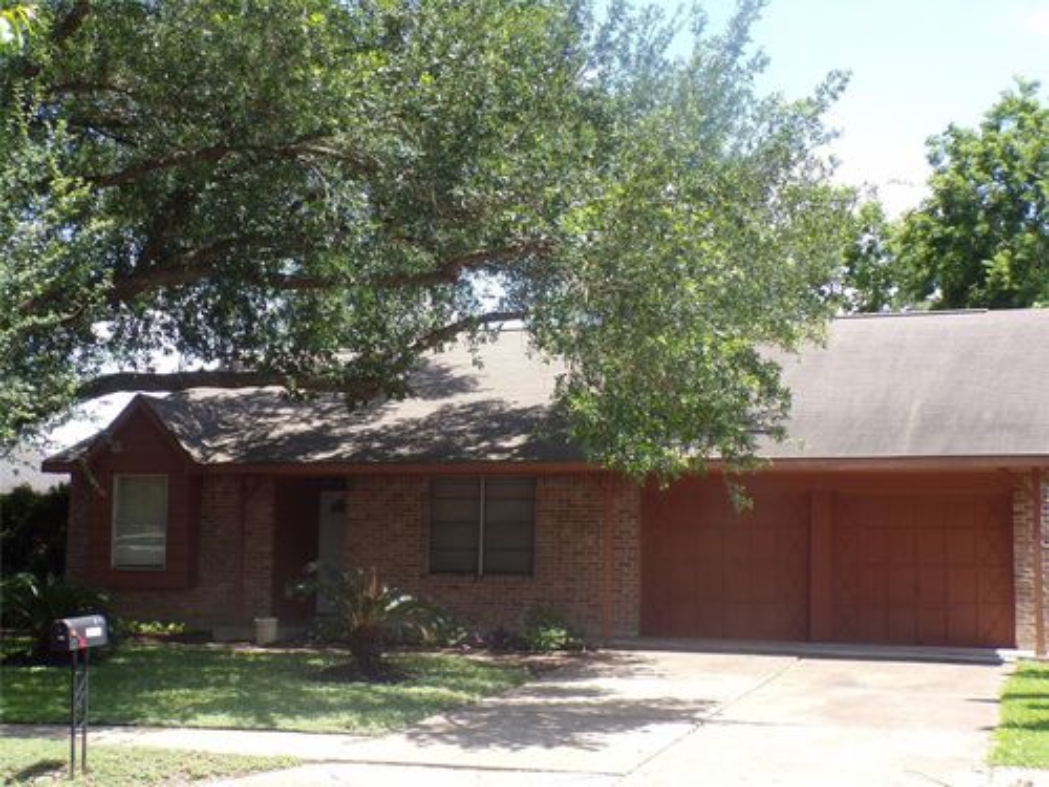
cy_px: 394
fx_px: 1485
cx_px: 524
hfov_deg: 38.9
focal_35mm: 49
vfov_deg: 29.7
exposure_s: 1/125
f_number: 5.1
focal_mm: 8.7
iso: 80
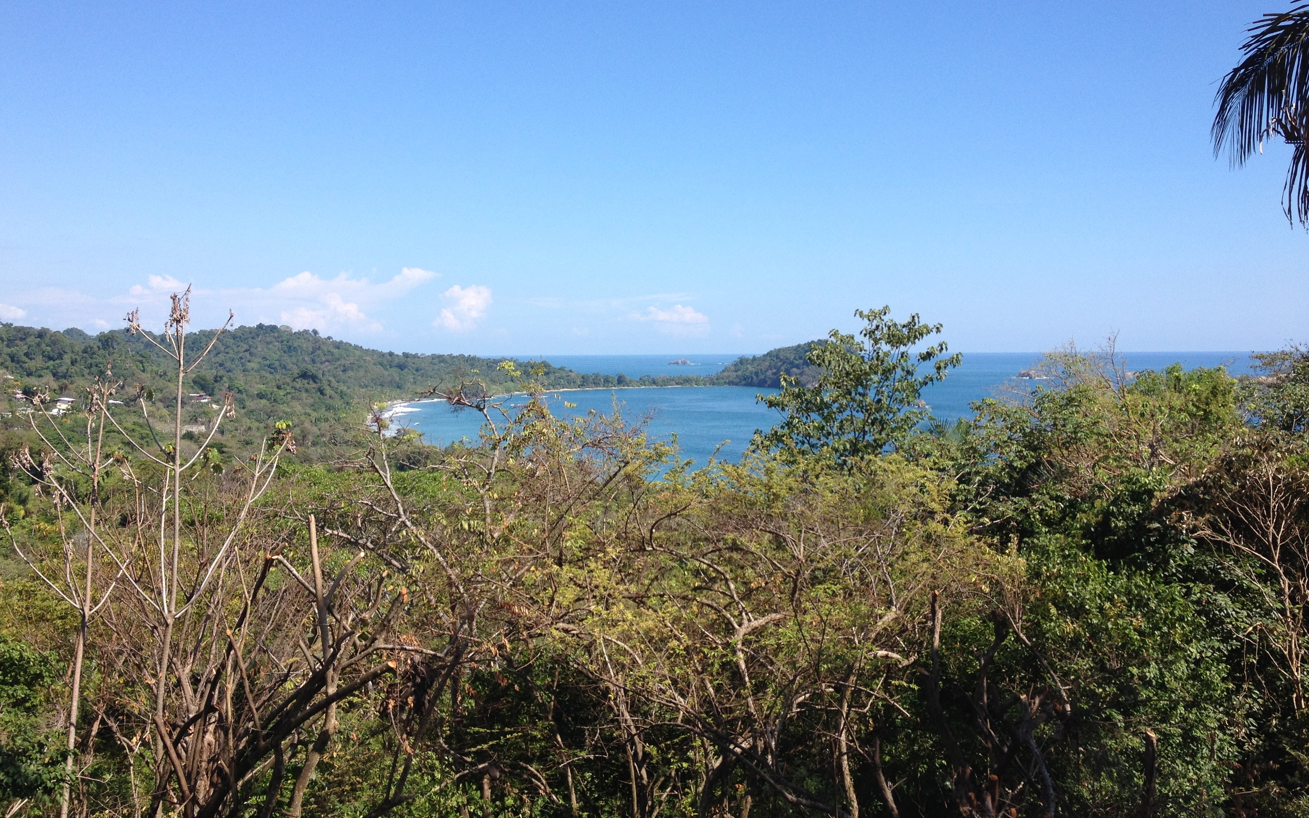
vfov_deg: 33.5
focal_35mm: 38
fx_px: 1356
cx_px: 650
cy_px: 359
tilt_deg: -3.6
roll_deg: +0.7
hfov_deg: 51.5
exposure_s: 1/1346
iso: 50
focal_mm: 4.28
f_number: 2.4
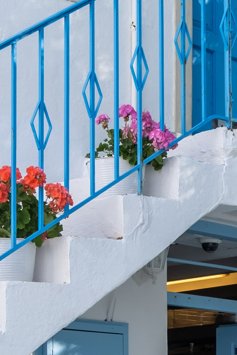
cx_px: 316
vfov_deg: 17.1
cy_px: 202
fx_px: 1185
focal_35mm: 120
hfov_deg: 11.1
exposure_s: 1/340
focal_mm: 18
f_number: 4
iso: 160
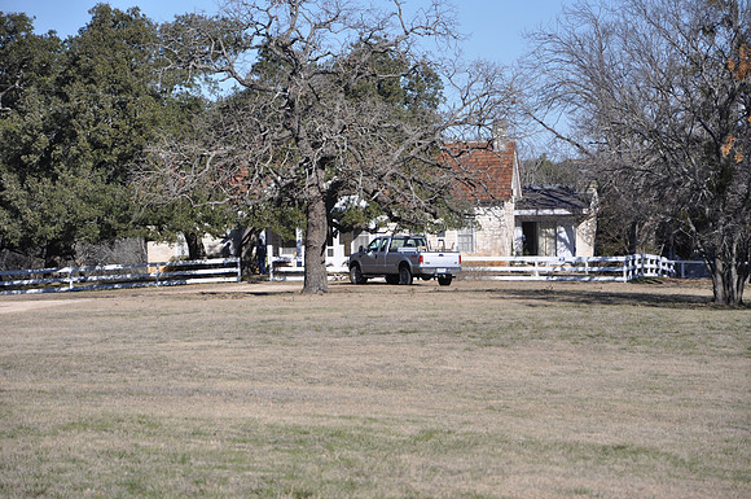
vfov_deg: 8.7
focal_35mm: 158
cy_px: 250
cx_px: 376
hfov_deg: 13.1
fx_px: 3281
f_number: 7.1
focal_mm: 105
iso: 200
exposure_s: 1/200
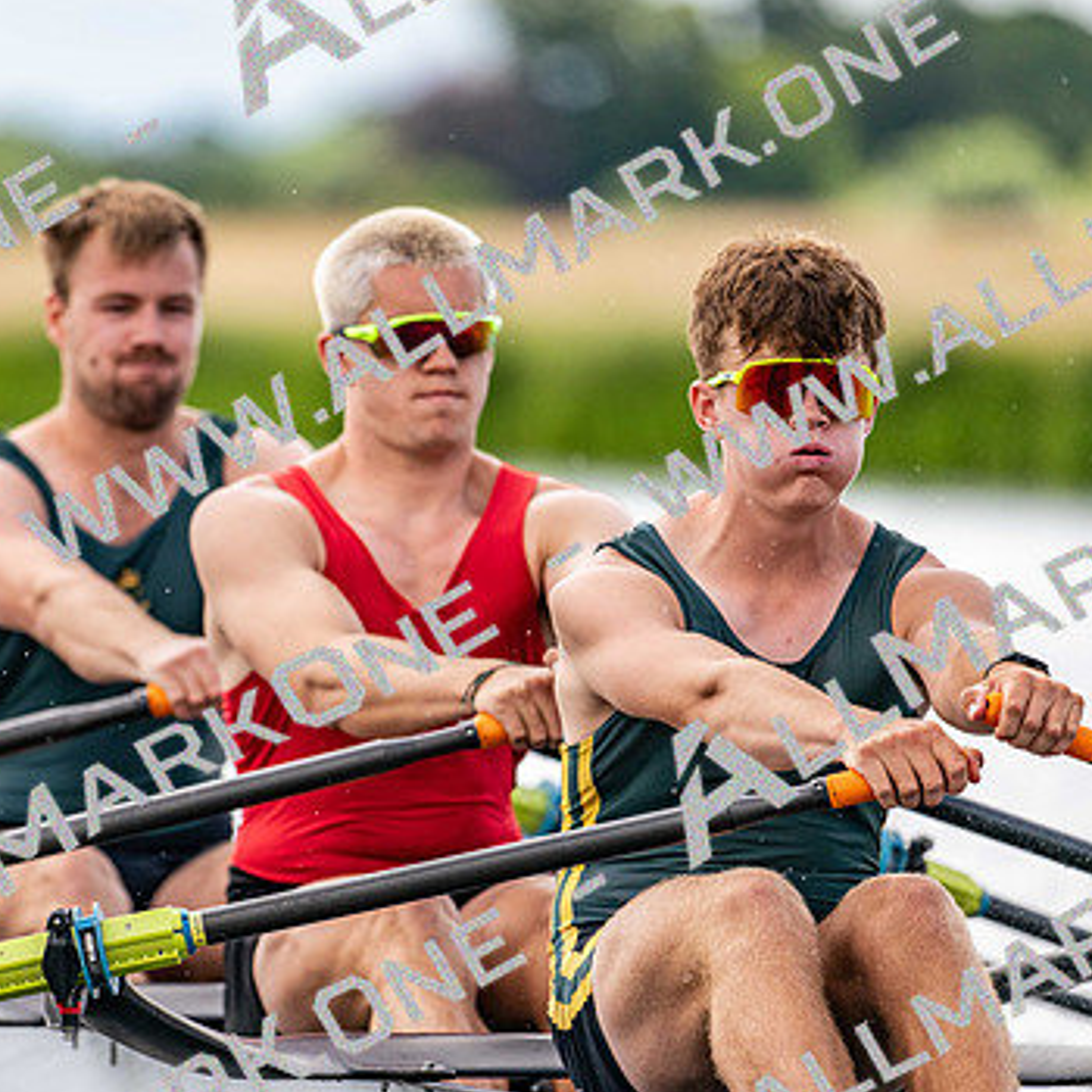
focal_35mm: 563
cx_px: 406
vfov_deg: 3.1
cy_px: 573
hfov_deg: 3.1
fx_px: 20094
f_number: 4.5
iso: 500
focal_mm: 400
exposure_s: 1/2500
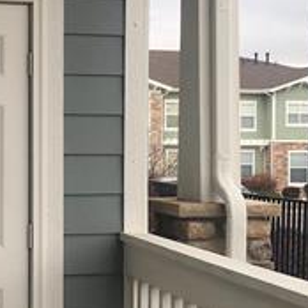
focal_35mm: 91
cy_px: 135
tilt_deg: +0.6
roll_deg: -0.3
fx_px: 916
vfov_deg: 19.1
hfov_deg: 18.9
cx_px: 64
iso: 20
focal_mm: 3.99
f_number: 1.8
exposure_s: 1/714
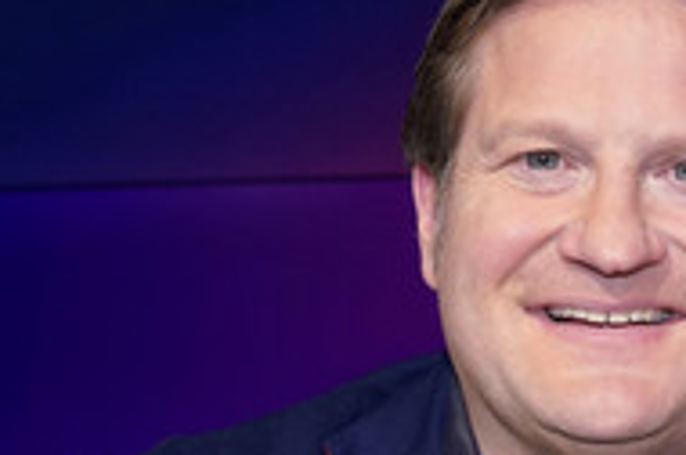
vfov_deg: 15.3
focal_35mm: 88
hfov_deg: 22.6
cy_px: 386
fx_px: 1674
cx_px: 605
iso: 1600
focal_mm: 37
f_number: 5
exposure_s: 1/200
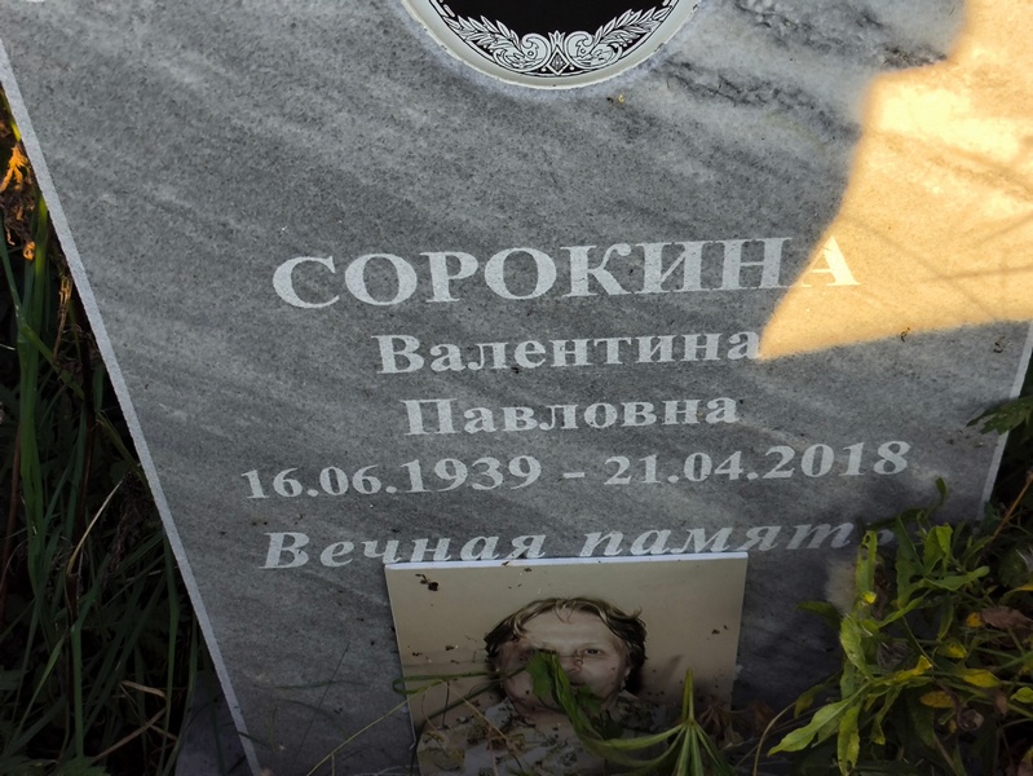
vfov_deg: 29.1
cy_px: 388
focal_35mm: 50
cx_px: 516
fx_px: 1493
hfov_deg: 38.2
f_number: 1.7
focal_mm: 4.71
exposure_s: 1/432
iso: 50
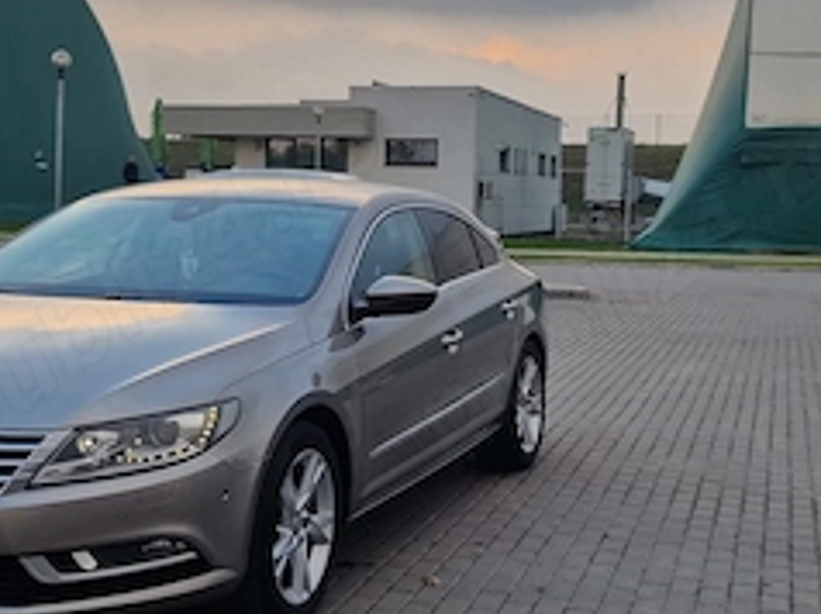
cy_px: 321
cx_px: 397
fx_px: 1374
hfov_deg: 33.3
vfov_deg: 25.2
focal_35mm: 58
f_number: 1.8
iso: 50
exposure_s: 1/211
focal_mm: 6.4
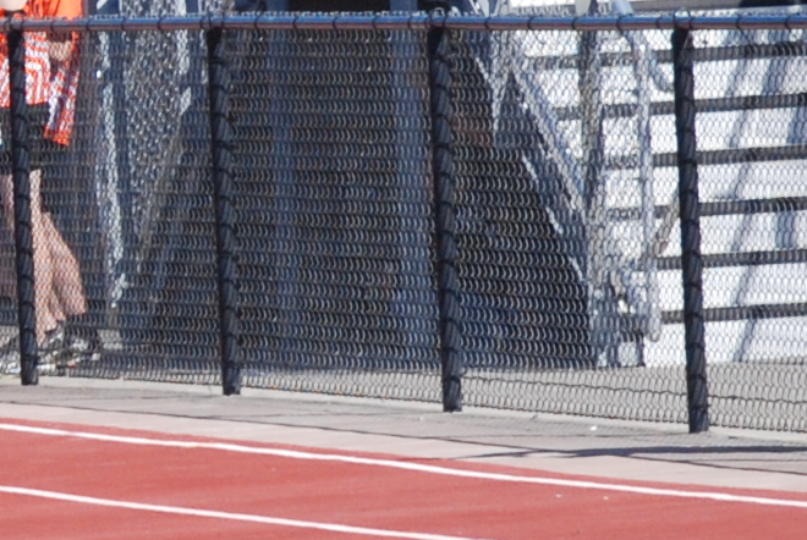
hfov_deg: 2.5
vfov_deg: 1.7
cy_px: 362
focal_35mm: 810
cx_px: -1289
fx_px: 18182
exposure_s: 1/1000
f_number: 8
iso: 400
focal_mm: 92
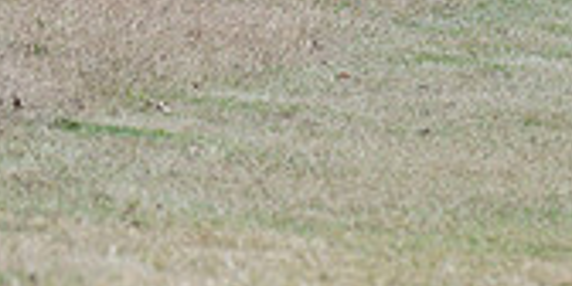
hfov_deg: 2.5
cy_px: -64
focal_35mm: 881
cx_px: 46
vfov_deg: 1.3
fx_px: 13021
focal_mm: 195
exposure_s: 1/250
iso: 125
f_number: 5.6
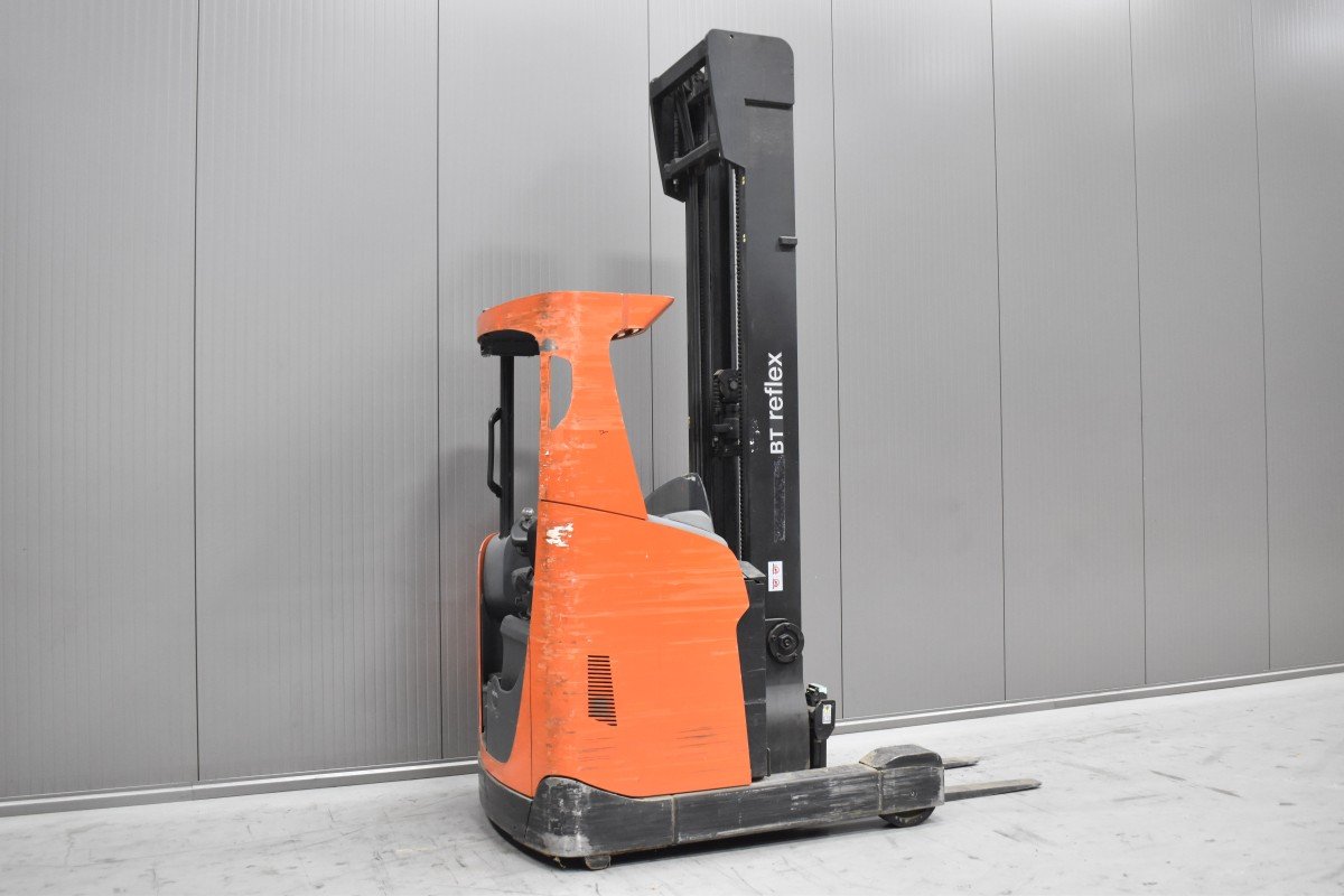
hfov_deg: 57.2
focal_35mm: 33
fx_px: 1232
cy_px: 448
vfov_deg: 40.0
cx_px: 672
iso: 1600
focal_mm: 22
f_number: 4.5
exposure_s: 1/30
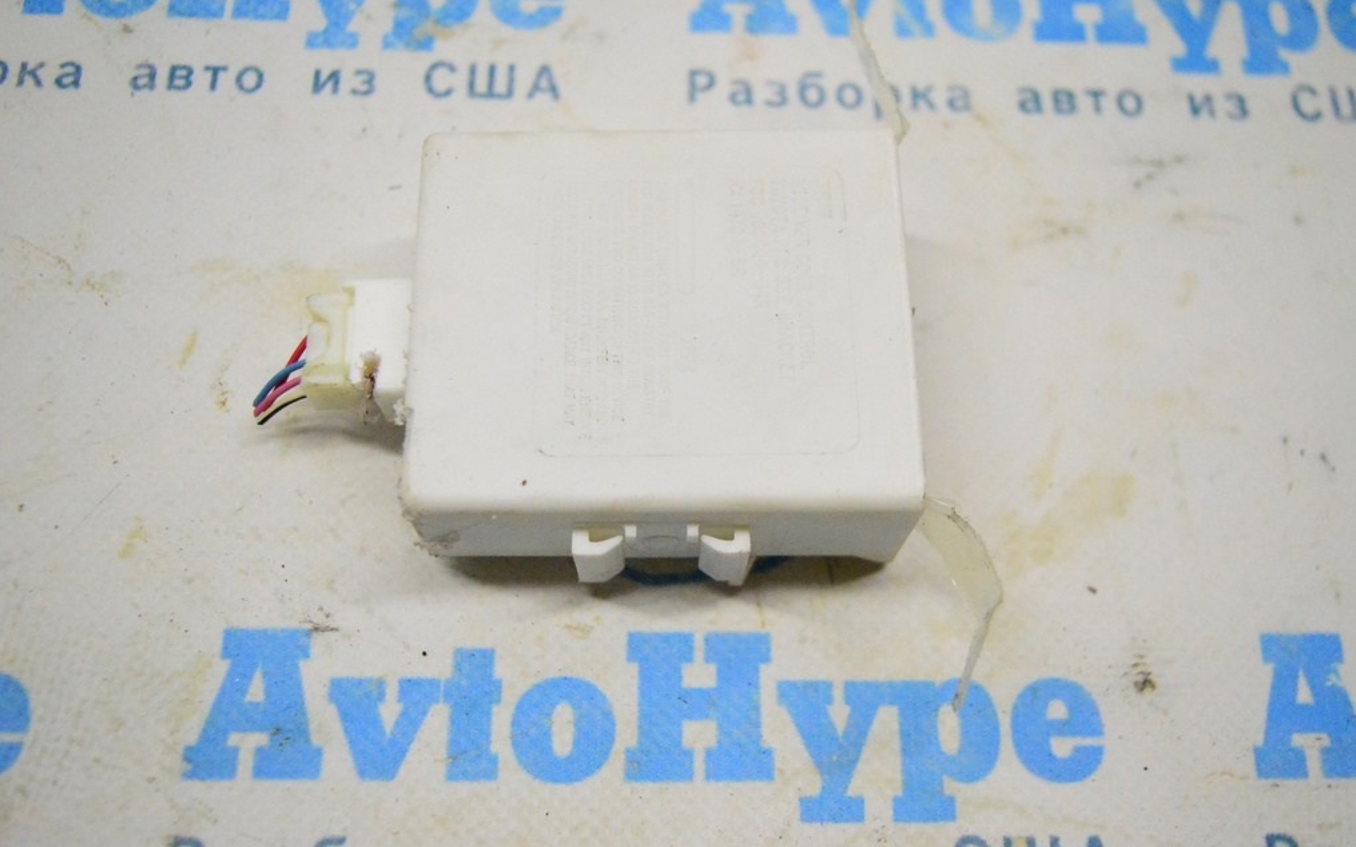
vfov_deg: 34.4
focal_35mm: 37
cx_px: 683
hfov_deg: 52.8
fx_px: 1367
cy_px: 393
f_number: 4
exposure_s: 1/1250
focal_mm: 24
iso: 6400
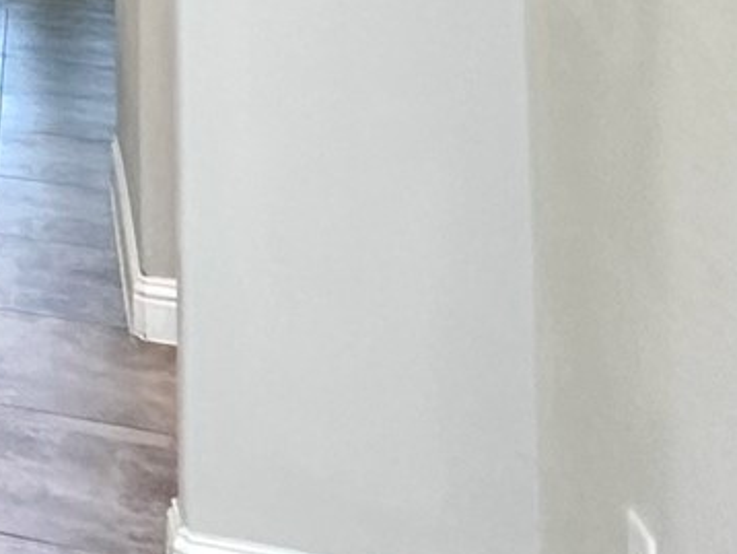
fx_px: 1704
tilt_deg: +4.9
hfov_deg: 18.5
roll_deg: -1.1
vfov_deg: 15.6
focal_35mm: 80
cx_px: -622
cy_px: -470
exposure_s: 1/120
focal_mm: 2.22
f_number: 2.2
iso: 200
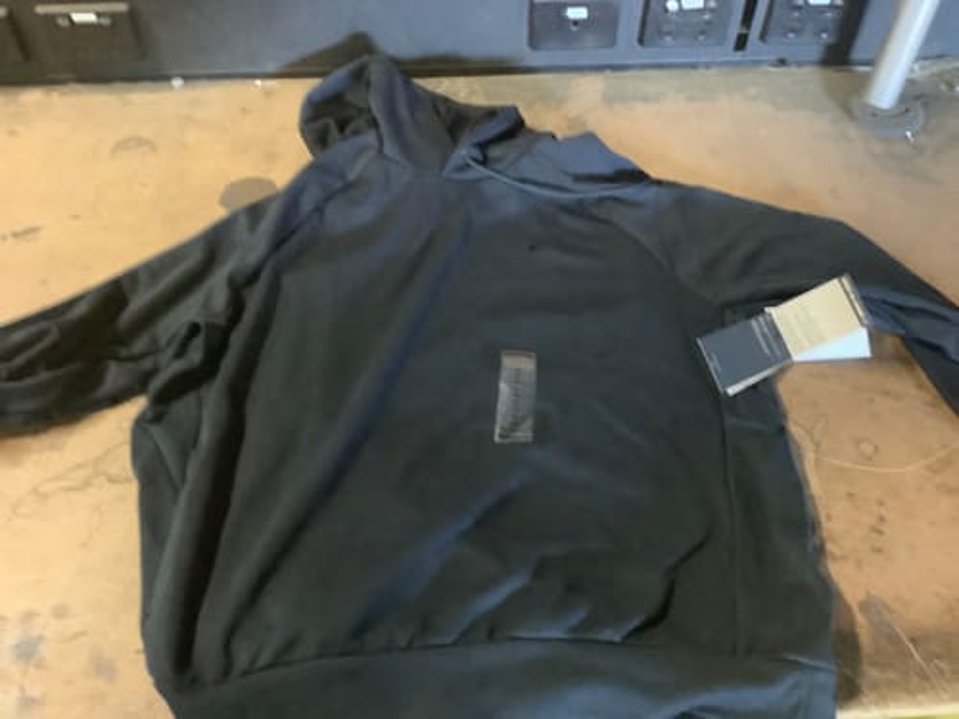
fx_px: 859
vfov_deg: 45.4
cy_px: 360
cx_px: 480
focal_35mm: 31
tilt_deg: -48.9
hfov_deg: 58.4
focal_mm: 3.3
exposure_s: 1/17
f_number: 2.4
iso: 640
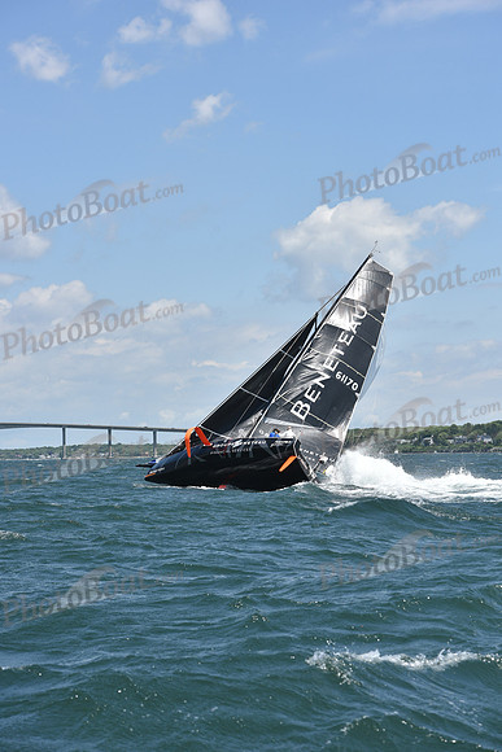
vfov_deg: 24.8
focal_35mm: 82
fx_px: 1714
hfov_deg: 16.7
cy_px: 376
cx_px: 251
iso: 250
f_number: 7.1
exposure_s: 1/1250
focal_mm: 82
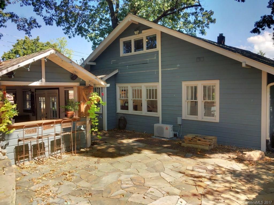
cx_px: 137
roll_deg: +0.7
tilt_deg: -2.5
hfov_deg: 61.7
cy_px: 102
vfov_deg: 48.2
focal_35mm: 29
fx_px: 230
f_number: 2.2
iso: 25
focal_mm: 4.15
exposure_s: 1/237
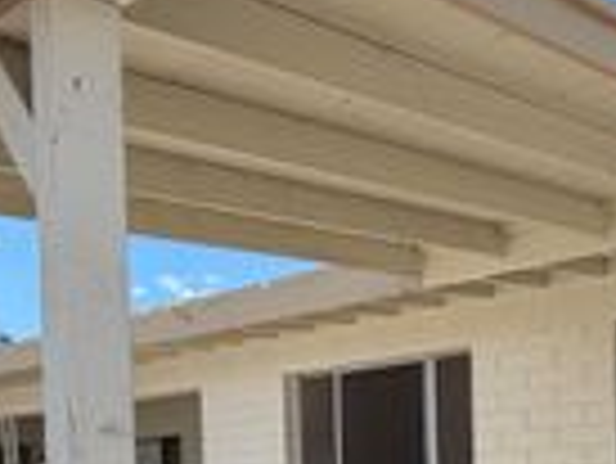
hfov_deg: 28.3
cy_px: 556
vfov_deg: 25.6
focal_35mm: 51
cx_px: 863
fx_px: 908
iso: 25
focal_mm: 2.22
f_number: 2.2
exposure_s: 1/770
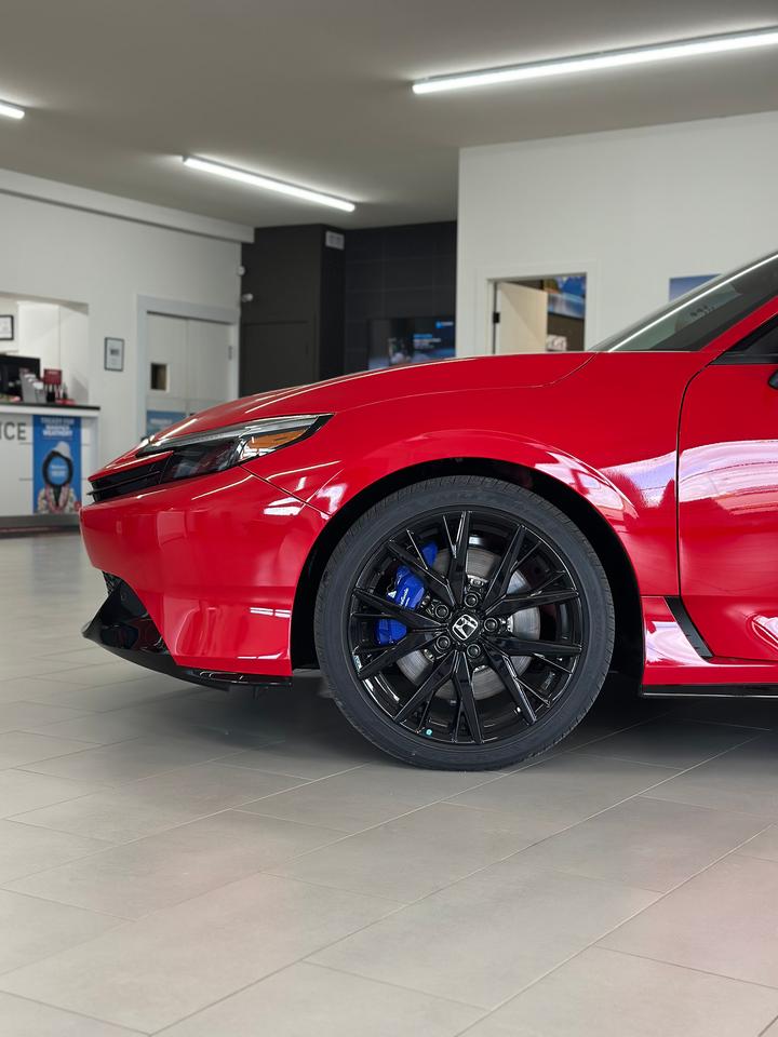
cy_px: 518
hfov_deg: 30.3
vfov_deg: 39.7
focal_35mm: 48
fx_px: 1438
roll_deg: -1.8
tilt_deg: -2.9
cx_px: 389
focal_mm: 6.86
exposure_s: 1/116
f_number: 1.78
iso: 125
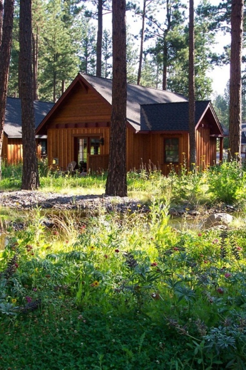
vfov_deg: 50.7
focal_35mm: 38
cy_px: 185
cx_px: 123
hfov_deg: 35.0
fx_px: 390
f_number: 4.8
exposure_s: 1/90
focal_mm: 8
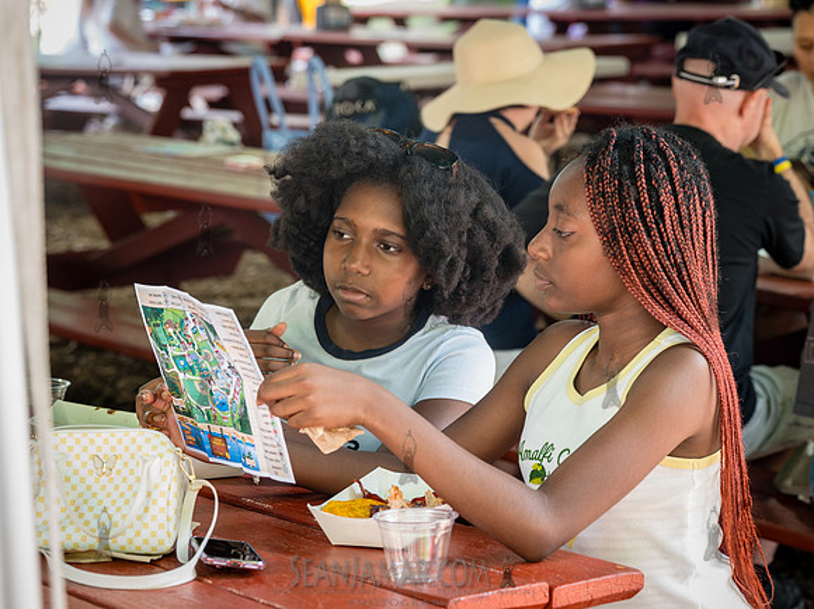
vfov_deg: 15.0
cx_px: 402
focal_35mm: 98
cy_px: 278
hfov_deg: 20.0
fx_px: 2311
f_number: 4.5
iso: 640
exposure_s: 1/50
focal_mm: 81
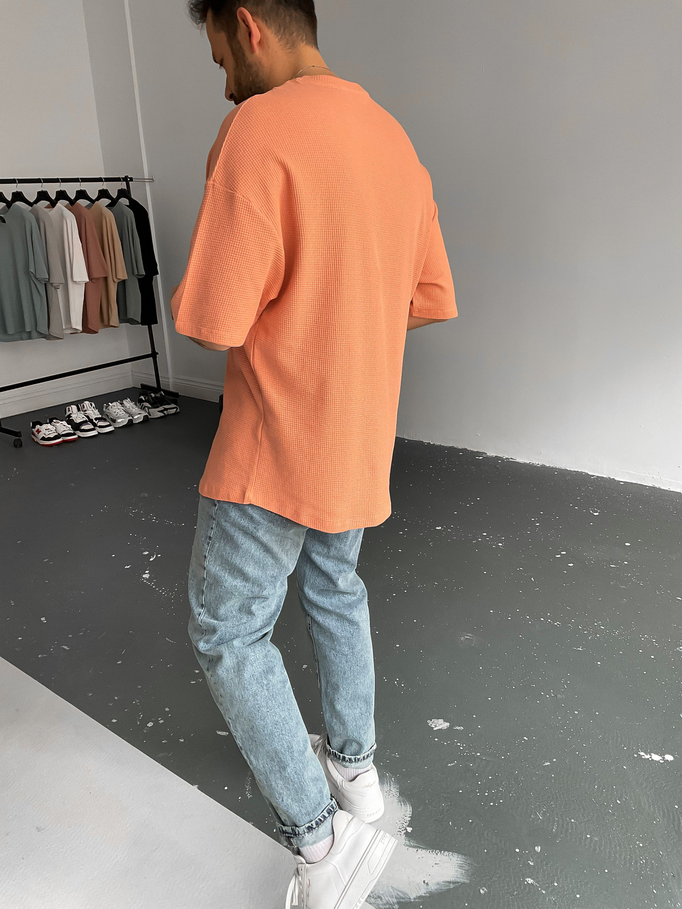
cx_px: 341
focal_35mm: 29
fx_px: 762
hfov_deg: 48.2
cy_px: 454
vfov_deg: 61.7
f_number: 1.8
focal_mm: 3
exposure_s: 1/80
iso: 64
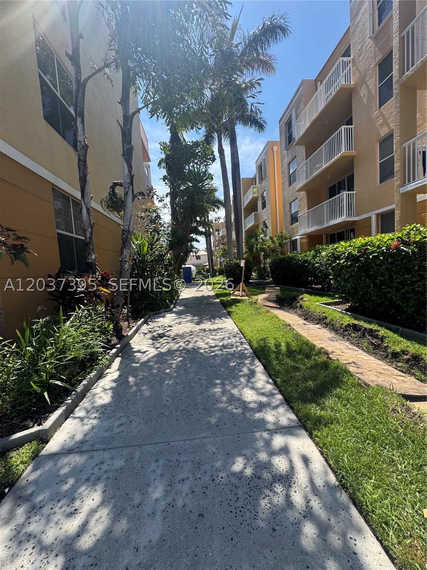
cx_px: 214
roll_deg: -0.7
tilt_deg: -1.5
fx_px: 230
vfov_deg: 102.1
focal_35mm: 14
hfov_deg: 85.7
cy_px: 285
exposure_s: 1/1256
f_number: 2.2
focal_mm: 2.22
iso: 50
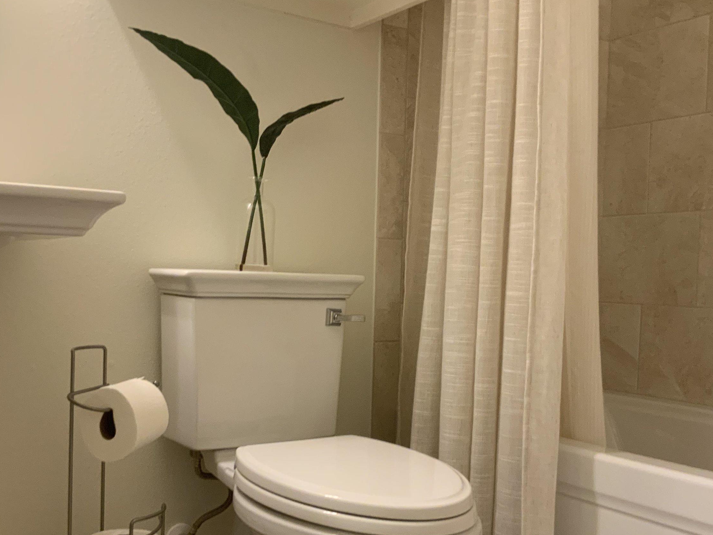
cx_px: 340
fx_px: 824
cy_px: 311
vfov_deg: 35.9
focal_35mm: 40
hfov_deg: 46.8
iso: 160
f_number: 1.8
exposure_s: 1/60
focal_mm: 3
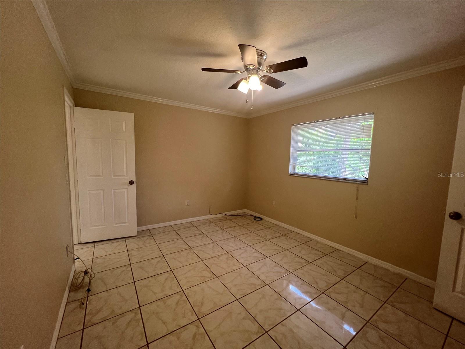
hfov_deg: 106.2
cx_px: 232
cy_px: 174
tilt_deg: -3.4
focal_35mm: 13
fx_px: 175
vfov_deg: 89.9
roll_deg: -1.4
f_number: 1.8
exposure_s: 1/120
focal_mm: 1.57
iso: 160
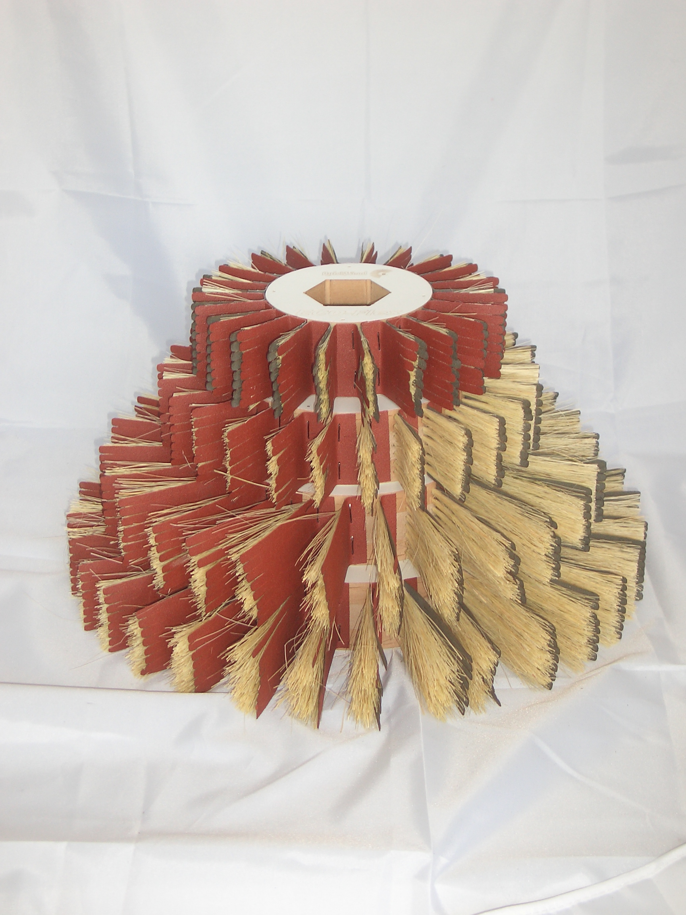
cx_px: 343
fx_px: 1638
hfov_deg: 23.7
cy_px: 458
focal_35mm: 62
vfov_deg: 31.2
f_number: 3.5
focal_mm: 10.2
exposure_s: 1/80
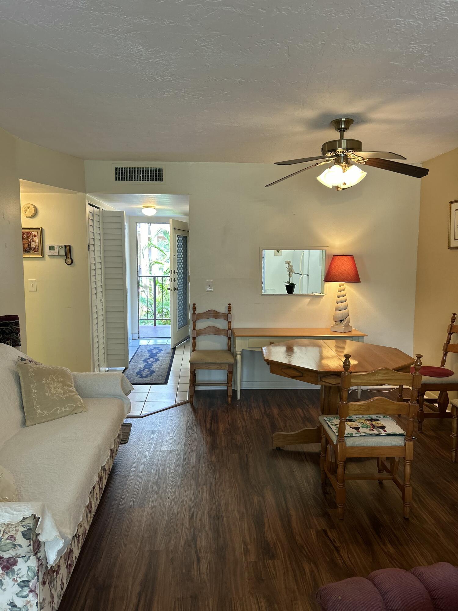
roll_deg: -1.1
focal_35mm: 26
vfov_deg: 67.3
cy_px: 306
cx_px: 229
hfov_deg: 53.1
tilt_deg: -6.6
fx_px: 459
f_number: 1.5
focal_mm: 5.7
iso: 80
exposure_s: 1/60
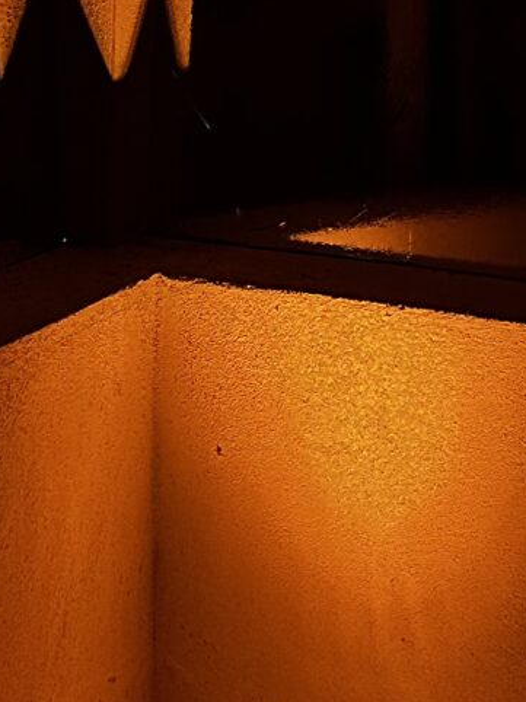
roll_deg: -0.7
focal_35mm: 102
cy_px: -379
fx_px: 2068
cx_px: 264
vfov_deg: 17.2
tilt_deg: +5.1
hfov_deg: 14.5
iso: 1000
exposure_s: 1/33
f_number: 1.78
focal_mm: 6.86
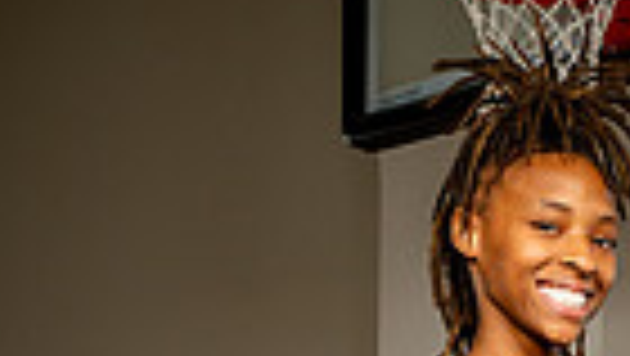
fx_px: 2140
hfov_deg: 16.4
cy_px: 874
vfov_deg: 8.6
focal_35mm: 128
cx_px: 639
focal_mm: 38
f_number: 8
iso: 250
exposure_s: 1/500
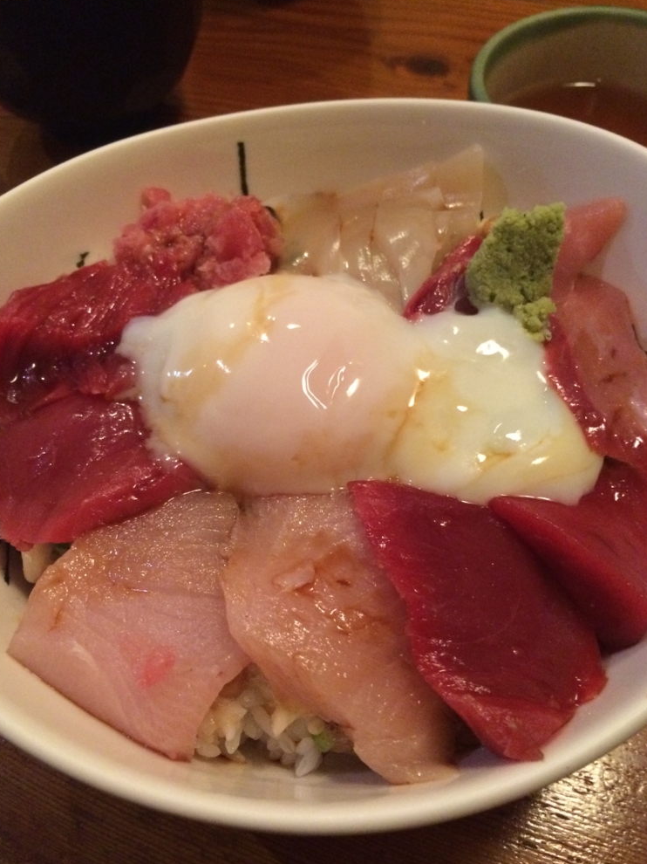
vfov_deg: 60.0
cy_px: 441
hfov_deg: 46.8
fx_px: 748
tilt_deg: -57.4
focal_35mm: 30
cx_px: 322
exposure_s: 1/15
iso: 320
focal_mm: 4.15
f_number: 2.2
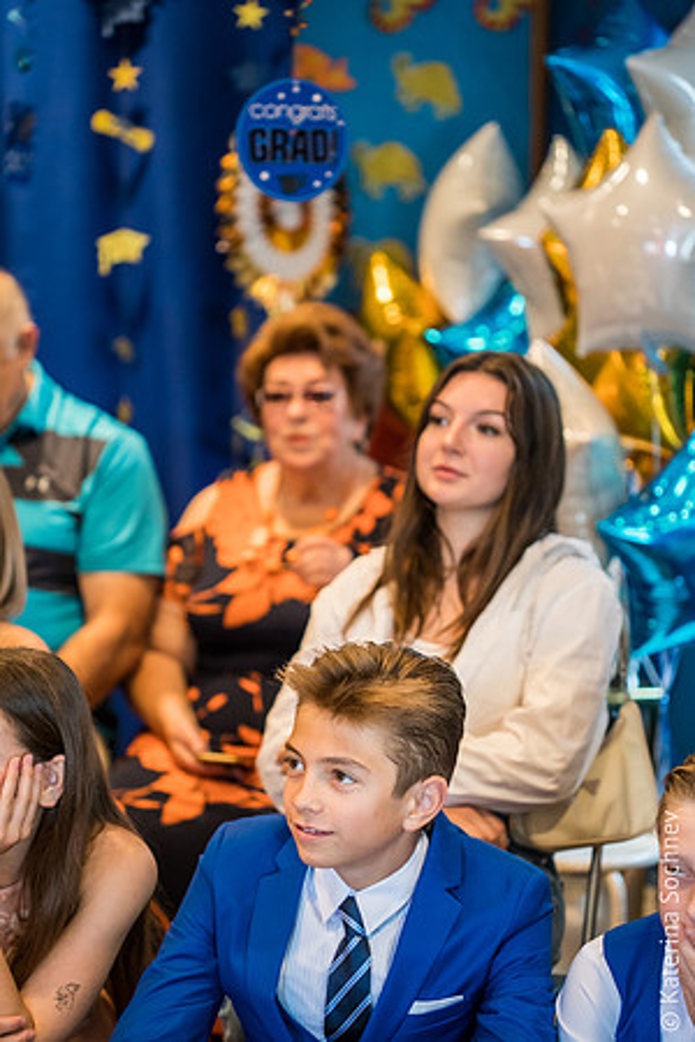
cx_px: 348
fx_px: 2896
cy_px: 521
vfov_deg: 20.4
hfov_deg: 13.7
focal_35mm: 100
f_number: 2.8
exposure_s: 1/80
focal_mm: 100
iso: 1600
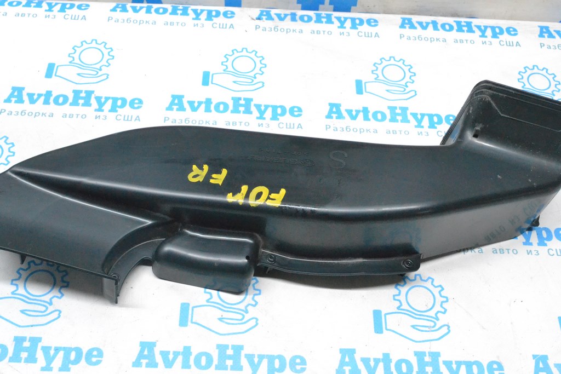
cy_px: 187
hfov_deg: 41.1
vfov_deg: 28.1
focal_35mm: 48
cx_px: 280
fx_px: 748
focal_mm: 32
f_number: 9
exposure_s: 1/160
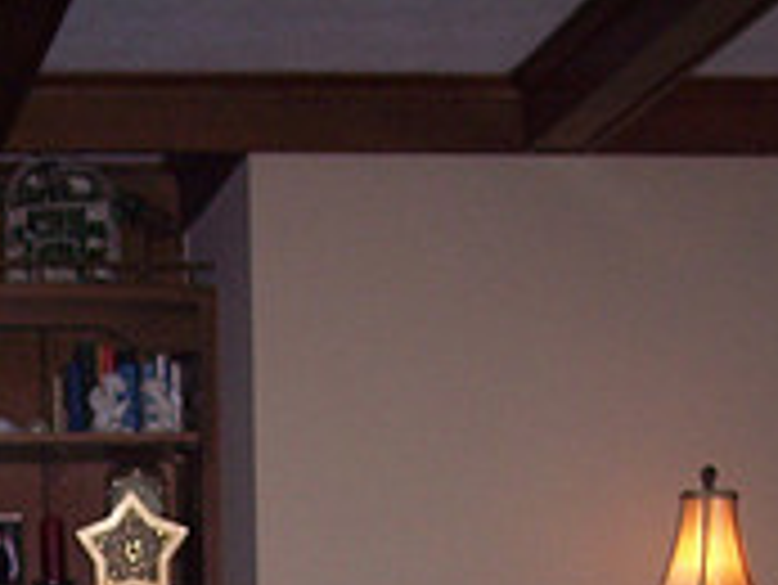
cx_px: -103
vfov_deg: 10.8
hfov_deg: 14.6
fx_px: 2946
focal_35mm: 131
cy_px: 974
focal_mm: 8
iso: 100
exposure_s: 1/60
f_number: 2.8
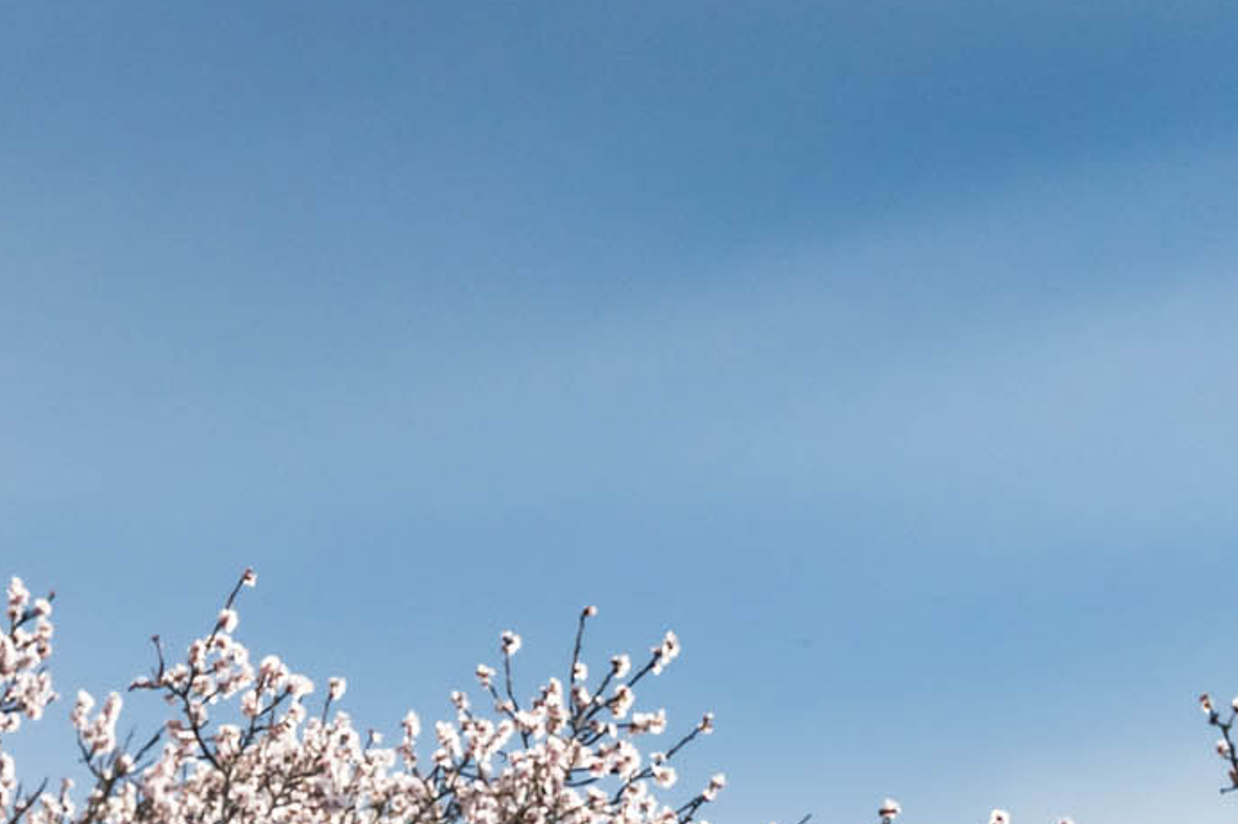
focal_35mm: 426
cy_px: 1693
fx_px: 14645
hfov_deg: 4.8
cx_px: 1383
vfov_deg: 3.2
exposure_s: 1/250
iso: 160
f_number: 10
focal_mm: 91
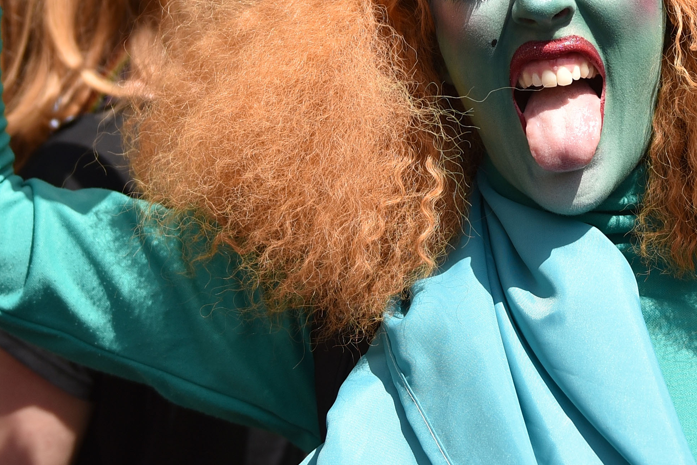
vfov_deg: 12.8
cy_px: -60
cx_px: 517
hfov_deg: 19.3
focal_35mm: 105
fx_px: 2033
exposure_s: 1/3200
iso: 160
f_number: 2.8
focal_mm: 34
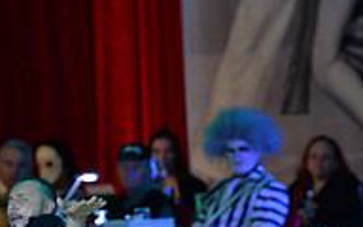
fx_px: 5184
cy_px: 330
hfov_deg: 4.0
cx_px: 229
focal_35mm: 524
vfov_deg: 2.5
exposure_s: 1/250
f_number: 4
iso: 2000
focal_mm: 170
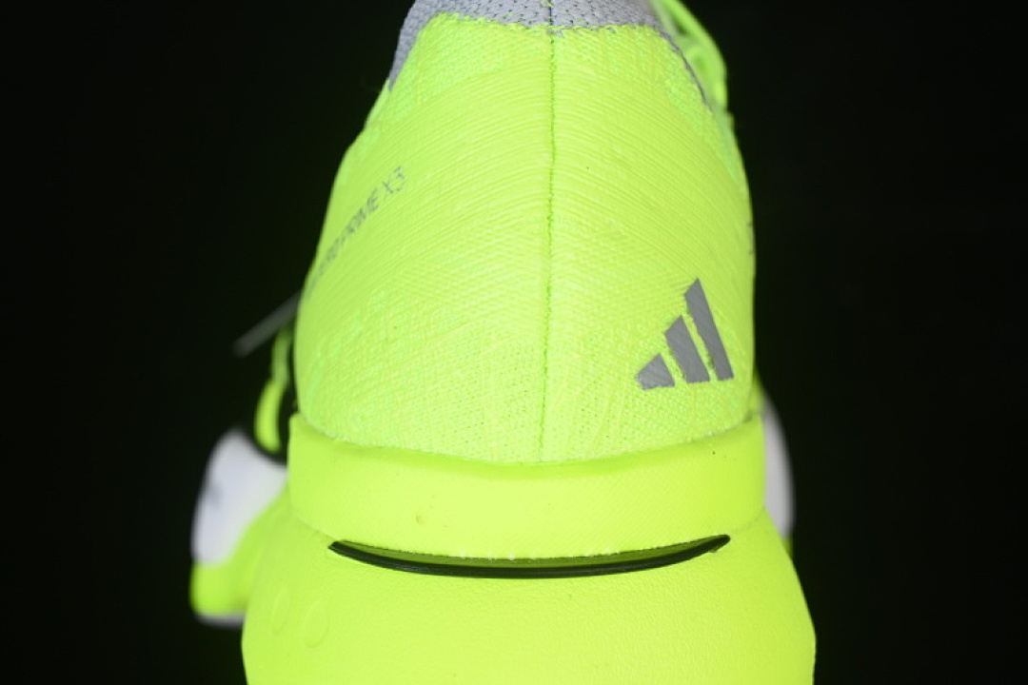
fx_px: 2141
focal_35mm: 75
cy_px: 342
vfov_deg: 18.2
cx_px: 514
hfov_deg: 27.0
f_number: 7.1
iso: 160
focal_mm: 50
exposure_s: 1/80
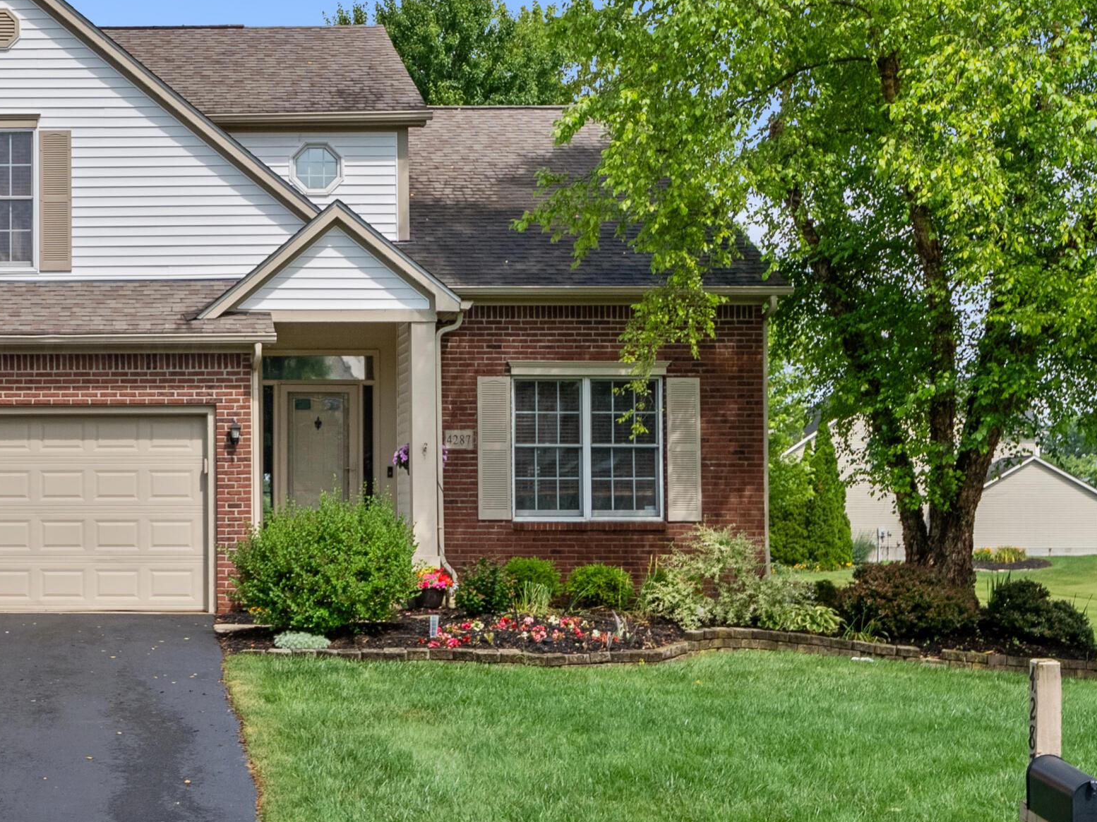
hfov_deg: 28.6
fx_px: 2060
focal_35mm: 65
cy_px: 347
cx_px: 90
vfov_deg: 22.6
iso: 320
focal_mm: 35
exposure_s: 1/1000
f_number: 8
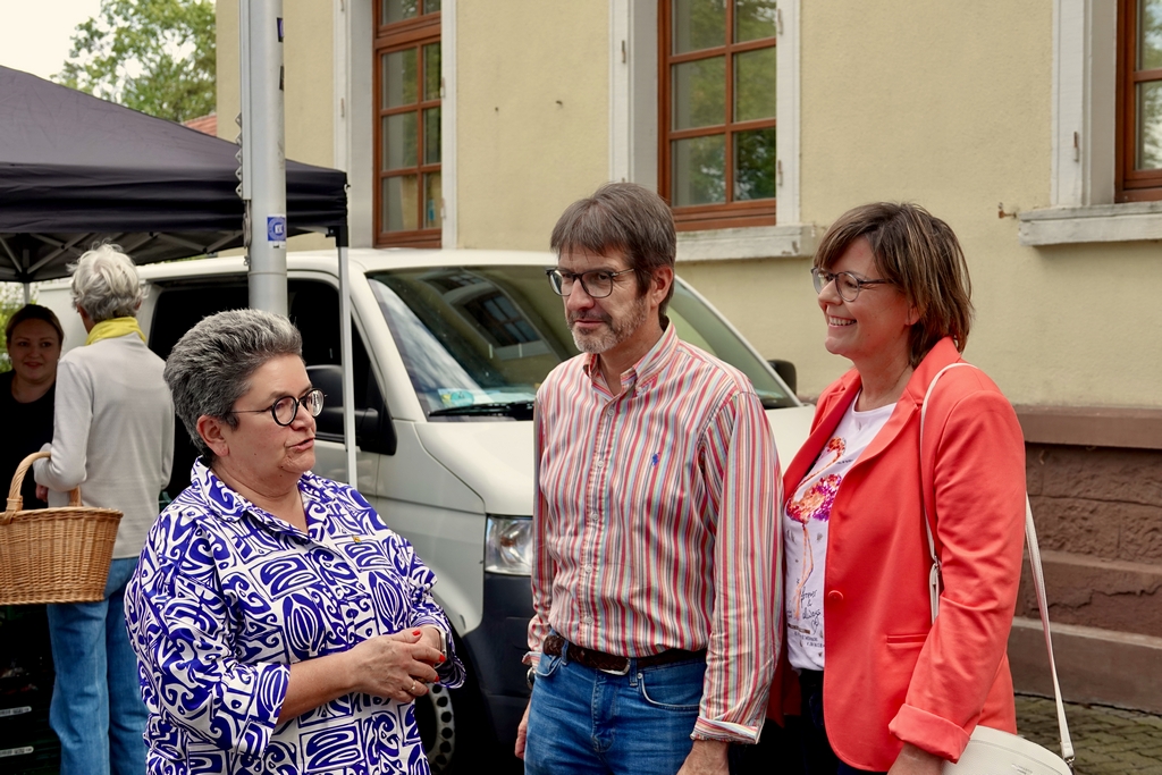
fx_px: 1743
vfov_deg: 25.1
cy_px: 388
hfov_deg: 36.9
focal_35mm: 54
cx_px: 581
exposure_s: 1/320
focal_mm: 19.68
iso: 100
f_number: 3.2
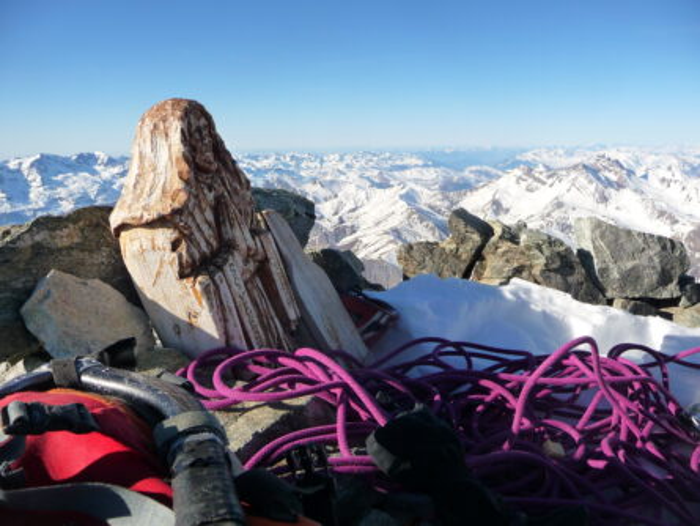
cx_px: 350
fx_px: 566
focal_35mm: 28
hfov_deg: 63.4
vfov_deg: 49.8
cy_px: 263
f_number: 8
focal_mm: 4.7
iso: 160
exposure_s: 1/250
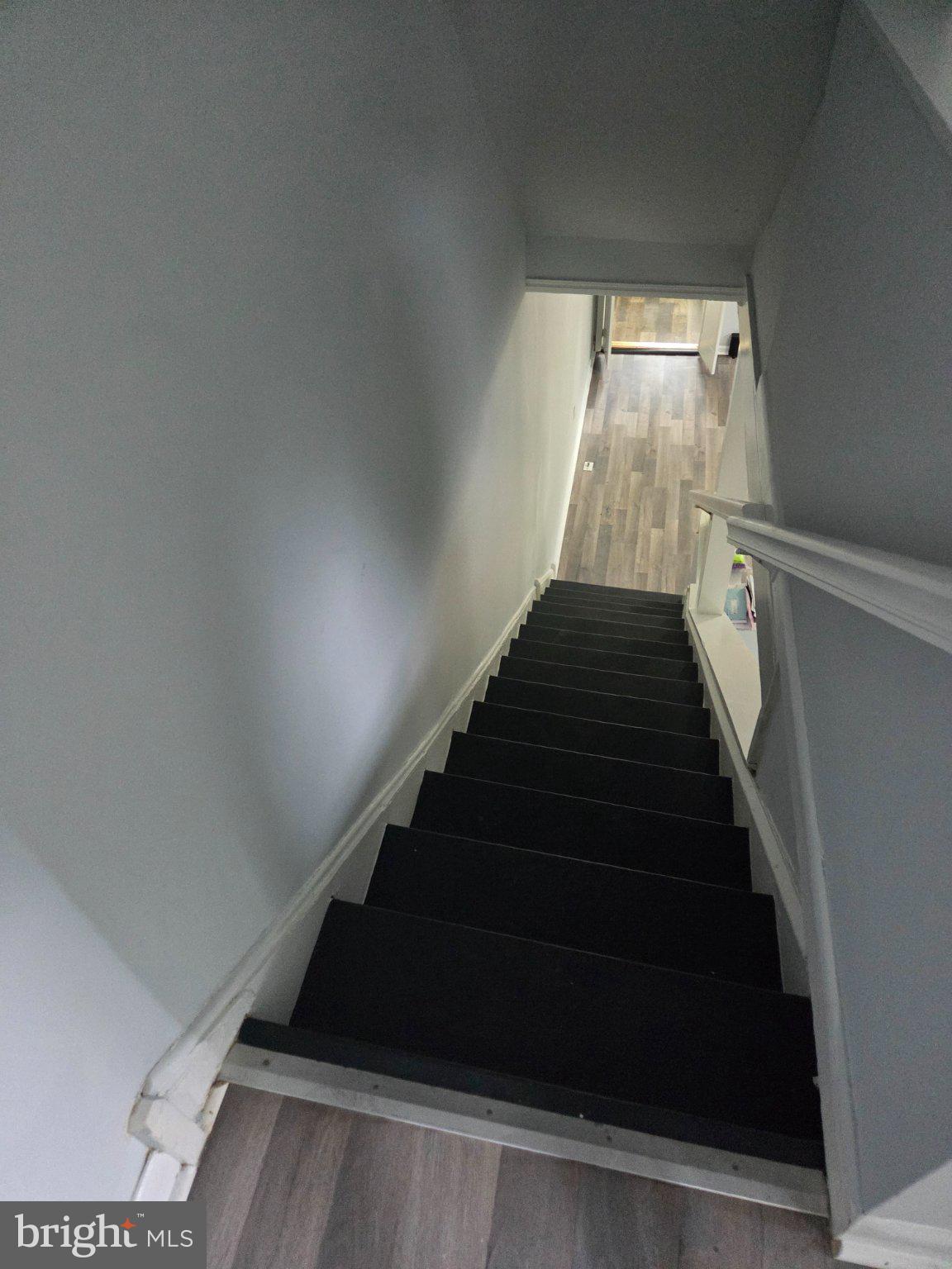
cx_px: 476
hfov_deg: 58.9
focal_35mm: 23
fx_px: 843
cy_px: 634
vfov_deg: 73.9
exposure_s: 1/120
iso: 2500
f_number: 1.8
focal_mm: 5.4
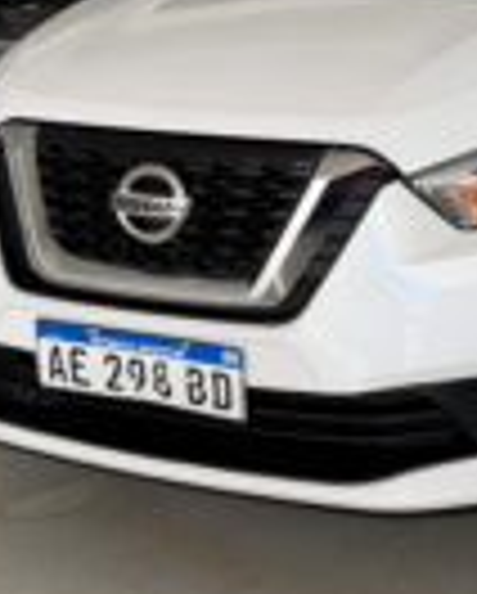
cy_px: 61
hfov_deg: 22.7
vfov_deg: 27.6
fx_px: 1162
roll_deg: -1.4
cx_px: 423
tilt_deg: -7.1
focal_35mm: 66
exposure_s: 1/121
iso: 50
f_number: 1.78
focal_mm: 6.76
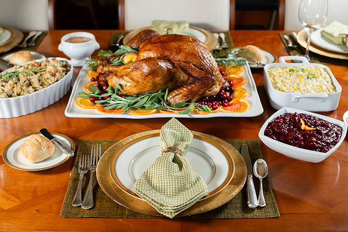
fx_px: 489
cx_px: 174
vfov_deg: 26.7
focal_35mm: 51
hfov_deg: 39.1
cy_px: 116
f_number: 4.5
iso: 200
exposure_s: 1/250
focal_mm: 50
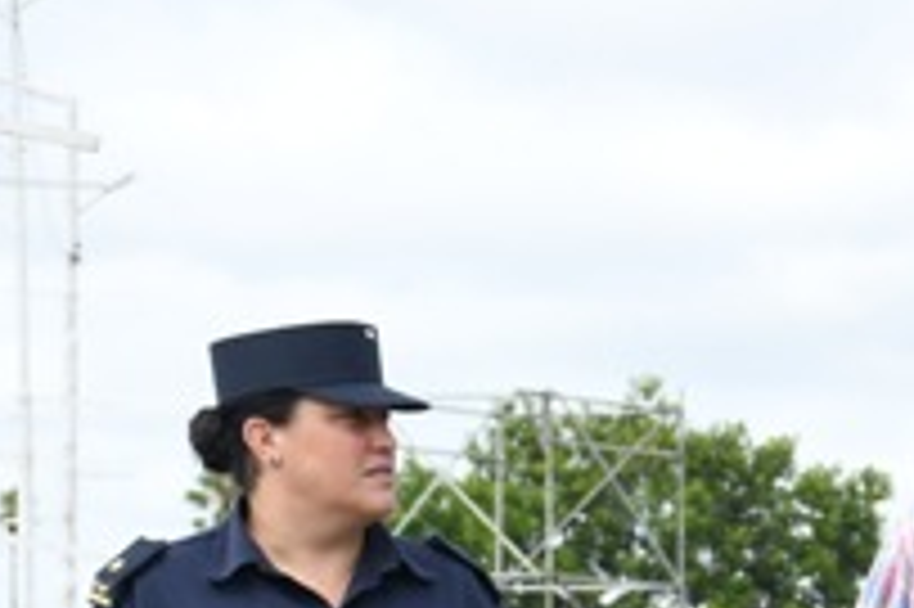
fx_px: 6291
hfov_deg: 8.1
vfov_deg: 5.5
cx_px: 1360
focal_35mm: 248
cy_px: 971
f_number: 6.3
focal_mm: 42
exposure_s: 1/800
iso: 400
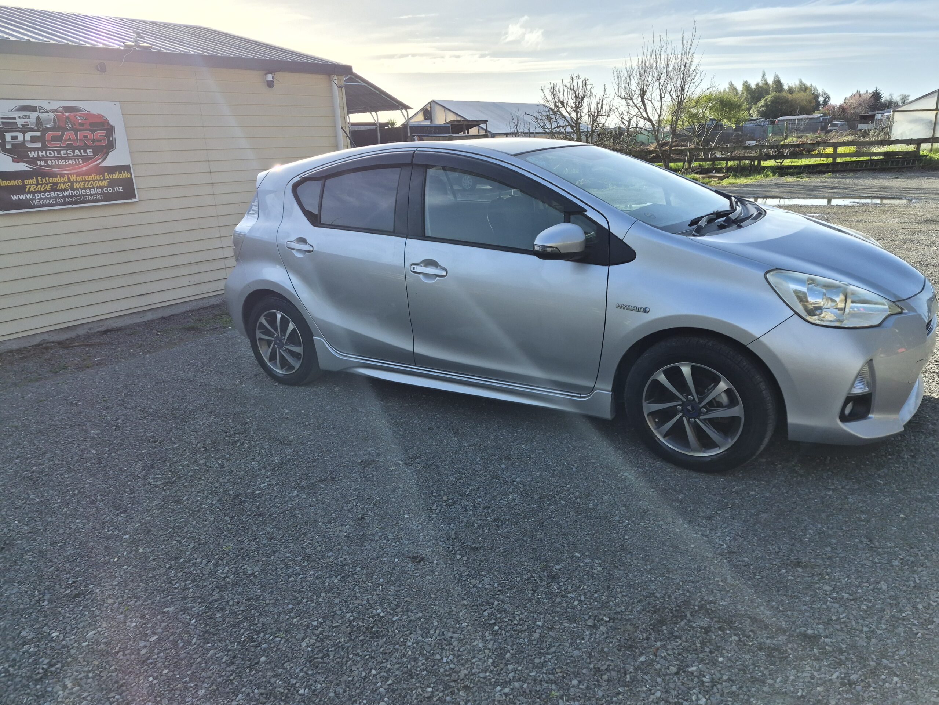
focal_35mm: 23
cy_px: 352
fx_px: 624
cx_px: 470
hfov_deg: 73.9
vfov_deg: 58.9
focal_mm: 5.4
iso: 80
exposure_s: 1/5792
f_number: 1.8
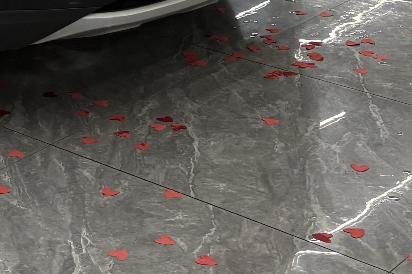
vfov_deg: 11.4
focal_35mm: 110
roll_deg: +0.4
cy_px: -250
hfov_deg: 17.6
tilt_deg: -7.4
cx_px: -104
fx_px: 1259
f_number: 1.6
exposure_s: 1/113
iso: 125
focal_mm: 5.96
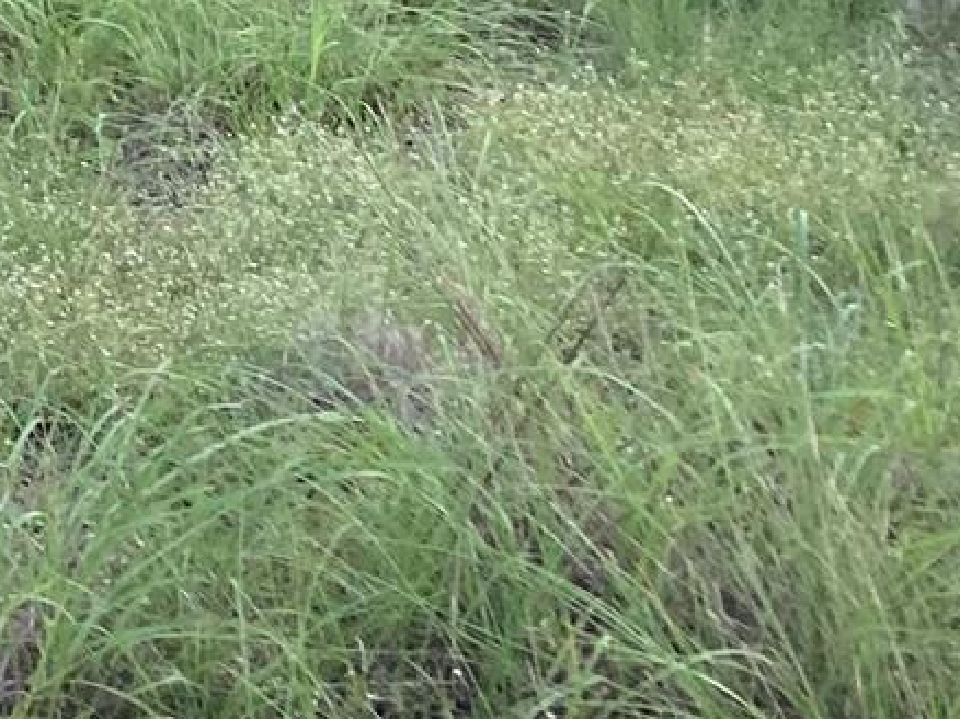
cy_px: -951
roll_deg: +3.3
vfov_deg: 10.0
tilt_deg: +8.3
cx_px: -936
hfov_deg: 13.1
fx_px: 3631
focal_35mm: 131
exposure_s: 1/121
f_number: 1.8
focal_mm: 3.99
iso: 64
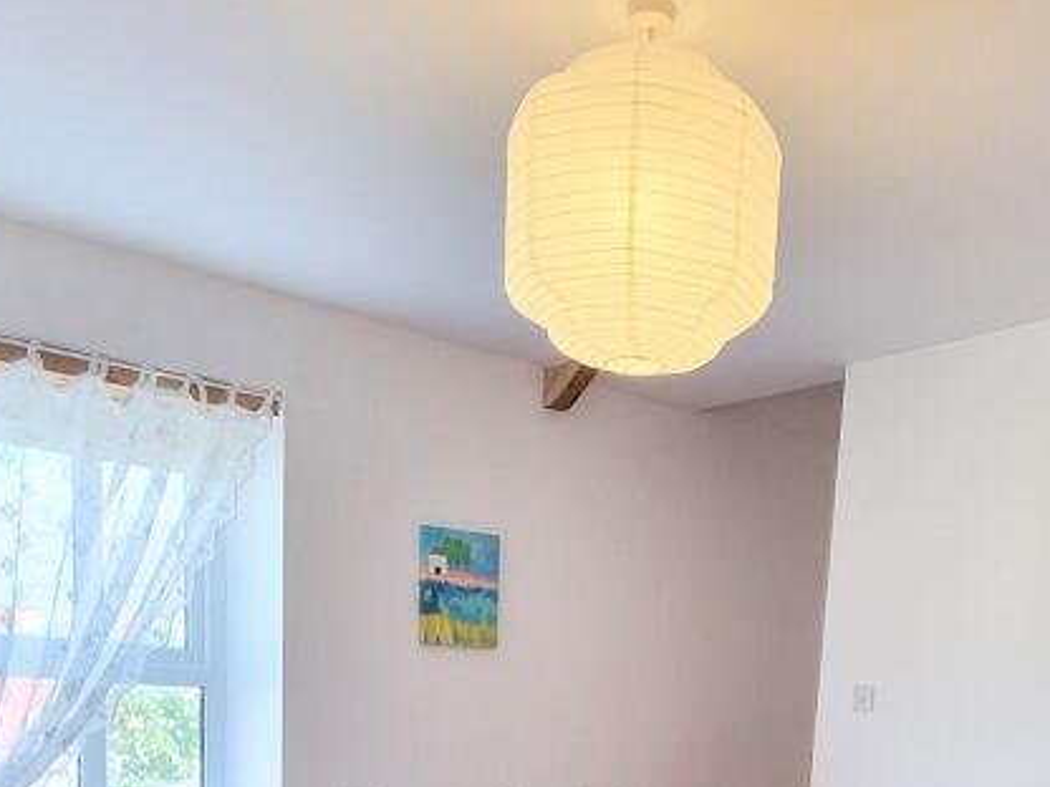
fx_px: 971
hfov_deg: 56.2
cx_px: 651
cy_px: 842
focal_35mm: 32
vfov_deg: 37.7
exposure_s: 1/60
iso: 100
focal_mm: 2.2
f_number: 2.2
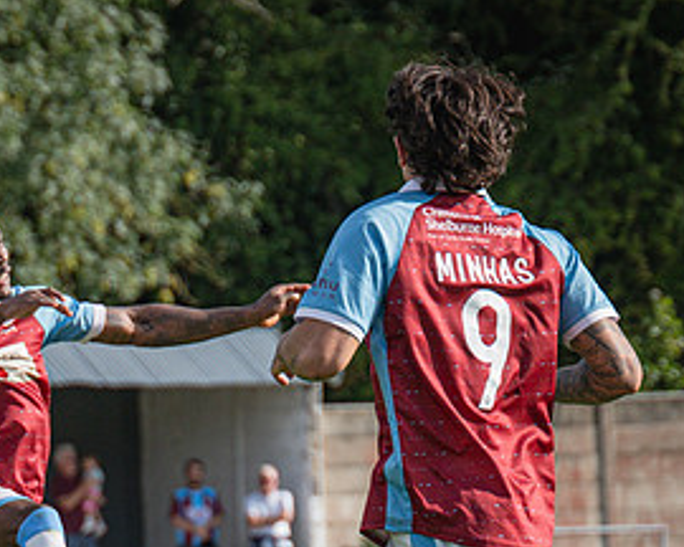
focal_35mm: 419
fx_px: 8482
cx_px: -121
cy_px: 464
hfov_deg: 4.6
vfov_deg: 3.7
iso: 200
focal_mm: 103
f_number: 4
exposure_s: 1/2000
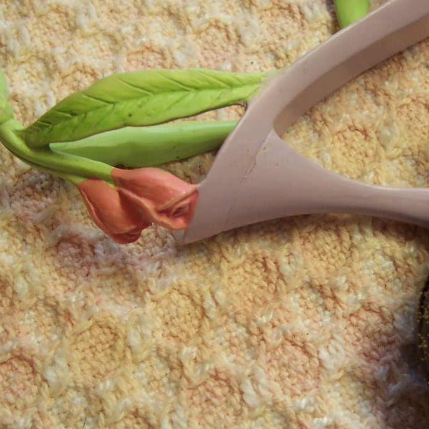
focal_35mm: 57
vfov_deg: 30.0
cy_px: 234
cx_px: 258
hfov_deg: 30.0
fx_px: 799
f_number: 2.8
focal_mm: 5.6
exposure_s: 1/90
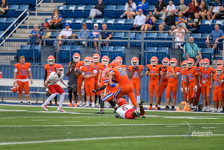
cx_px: 112
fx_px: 1867
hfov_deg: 6.9
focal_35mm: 300
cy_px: 75
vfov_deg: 4.6
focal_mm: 300
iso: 280
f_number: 2.8
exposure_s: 1/500
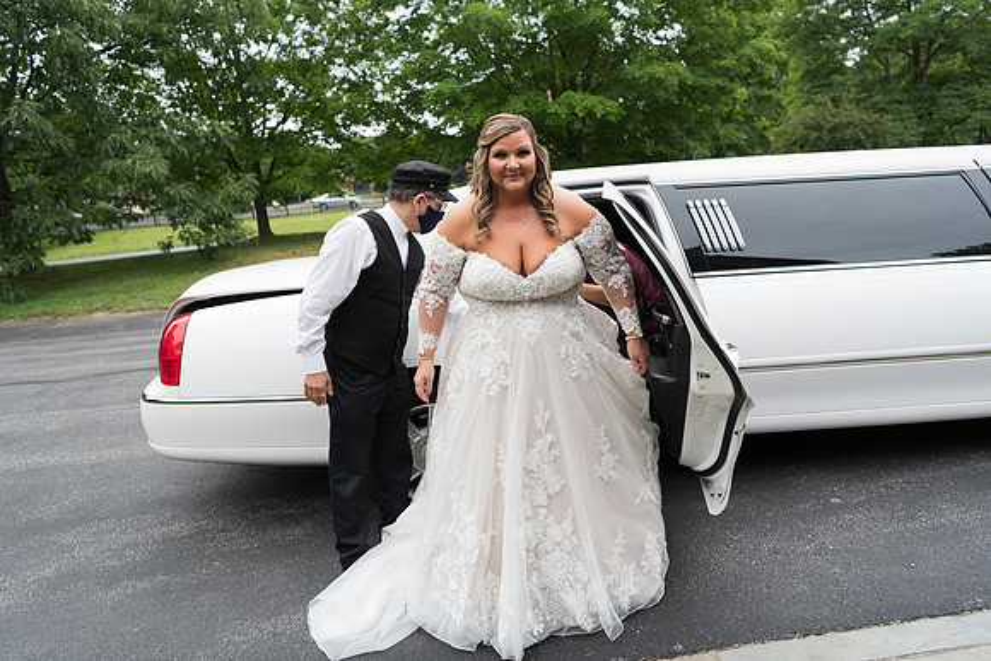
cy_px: 330
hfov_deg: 73.7
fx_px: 661
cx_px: 496
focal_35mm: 24
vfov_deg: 53.2
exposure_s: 1/200
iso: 64
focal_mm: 24
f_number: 3.2
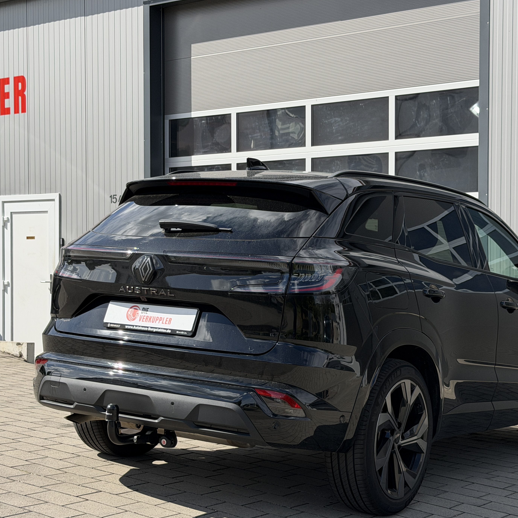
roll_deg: -0.6
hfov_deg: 27.7
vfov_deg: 27.7
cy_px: 267
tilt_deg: -0.4
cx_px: 256
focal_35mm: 62
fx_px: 1050
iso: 64
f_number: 1.78
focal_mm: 6.76
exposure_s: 1/3891
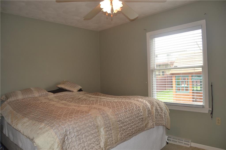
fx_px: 169
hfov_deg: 67.4
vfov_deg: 47.9
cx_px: 113
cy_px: 75
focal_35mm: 27
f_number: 4
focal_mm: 18
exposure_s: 1/125
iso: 320
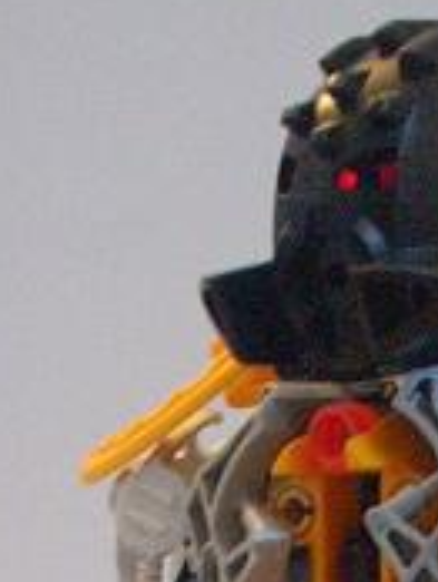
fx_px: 2743
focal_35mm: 163
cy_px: 1131
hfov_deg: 9.1
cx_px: 438
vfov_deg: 11.1
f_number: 2.8
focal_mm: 6.2
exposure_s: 1/4
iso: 322
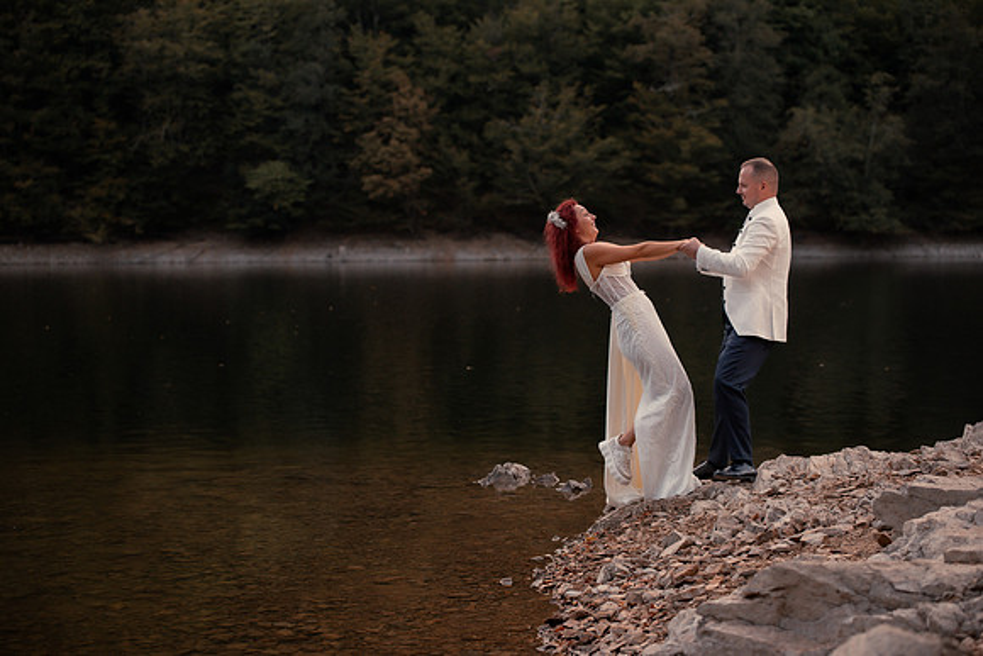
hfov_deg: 27.6
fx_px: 1998
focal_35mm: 73
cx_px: 492
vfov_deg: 18.6
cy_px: 328
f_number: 3.2
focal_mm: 70
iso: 640
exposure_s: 1/1000
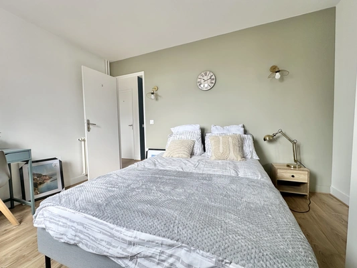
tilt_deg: -2.6
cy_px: 134
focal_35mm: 14
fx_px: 144
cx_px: 178
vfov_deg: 85.7
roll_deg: +1.1
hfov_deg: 102.1
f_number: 2.2
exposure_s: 1/99
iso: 50
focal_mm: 2.22
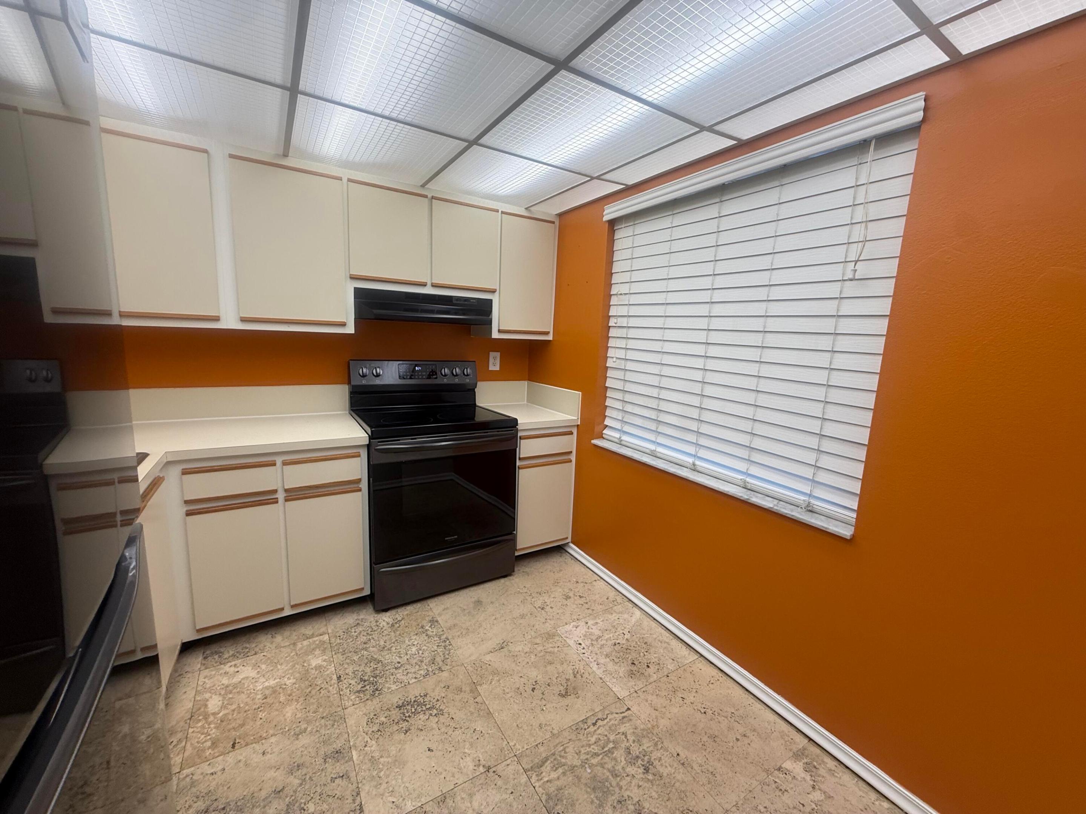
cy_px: 407
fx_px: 439
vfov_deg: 85.7
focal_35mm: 14
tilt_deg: -7.7
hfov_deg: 102.1
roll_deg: -2.3
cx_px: 543
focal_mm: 2.22
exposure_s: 1/120
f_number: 2.2
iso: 80
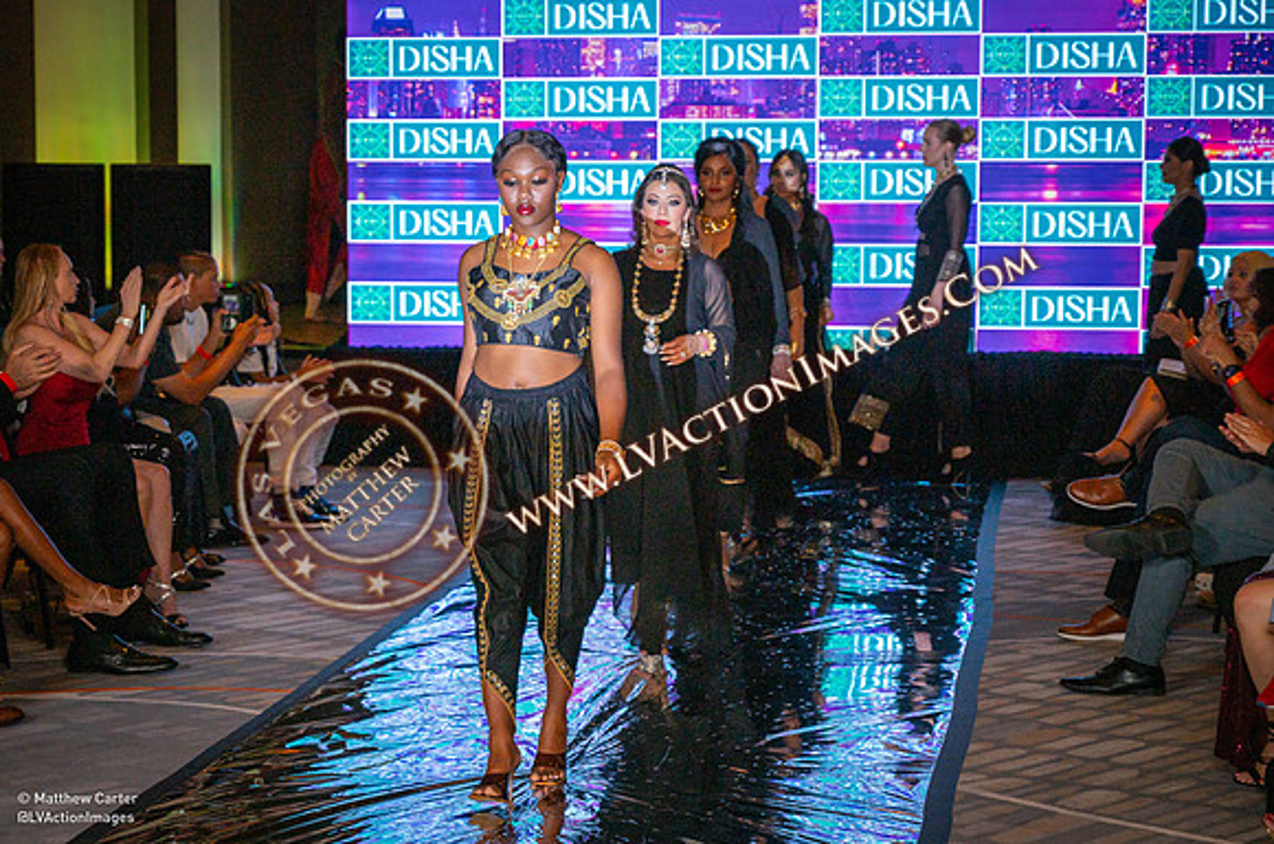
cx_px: 547
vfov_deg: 16.1
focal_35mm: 84
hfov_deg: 24.1
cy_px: 458
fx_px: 2982
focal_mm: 70
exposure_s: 1/250
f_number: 4
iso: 400
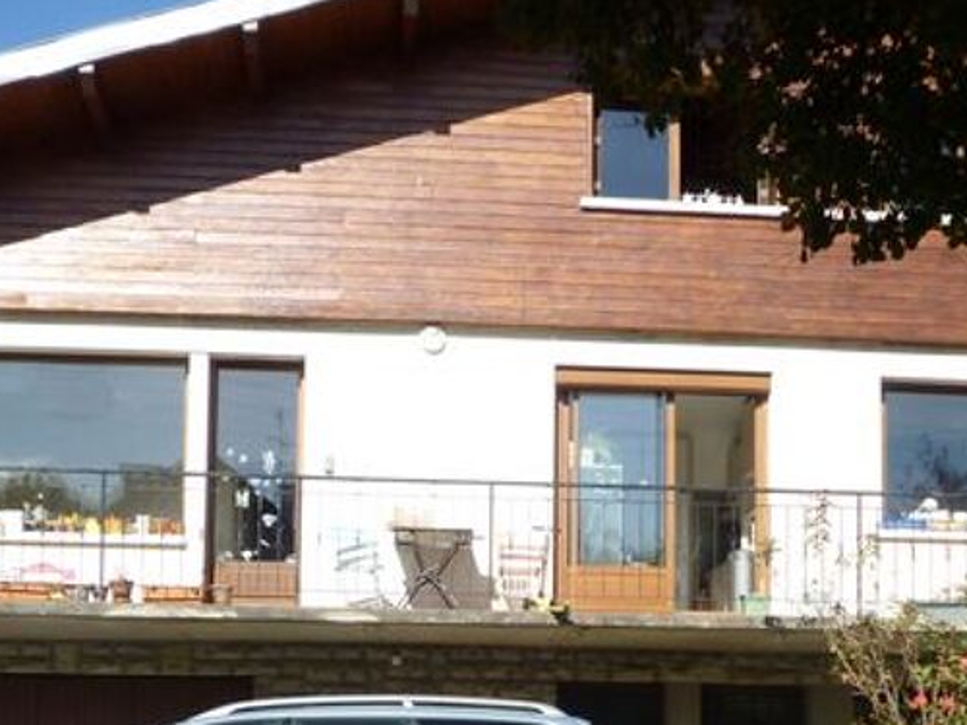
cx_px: 586
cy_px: 657
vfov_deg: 23.7
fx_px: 1676
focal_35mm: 60
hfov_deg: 32.1
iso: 80
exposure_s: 1/640
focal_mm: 5.3
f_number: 3.4
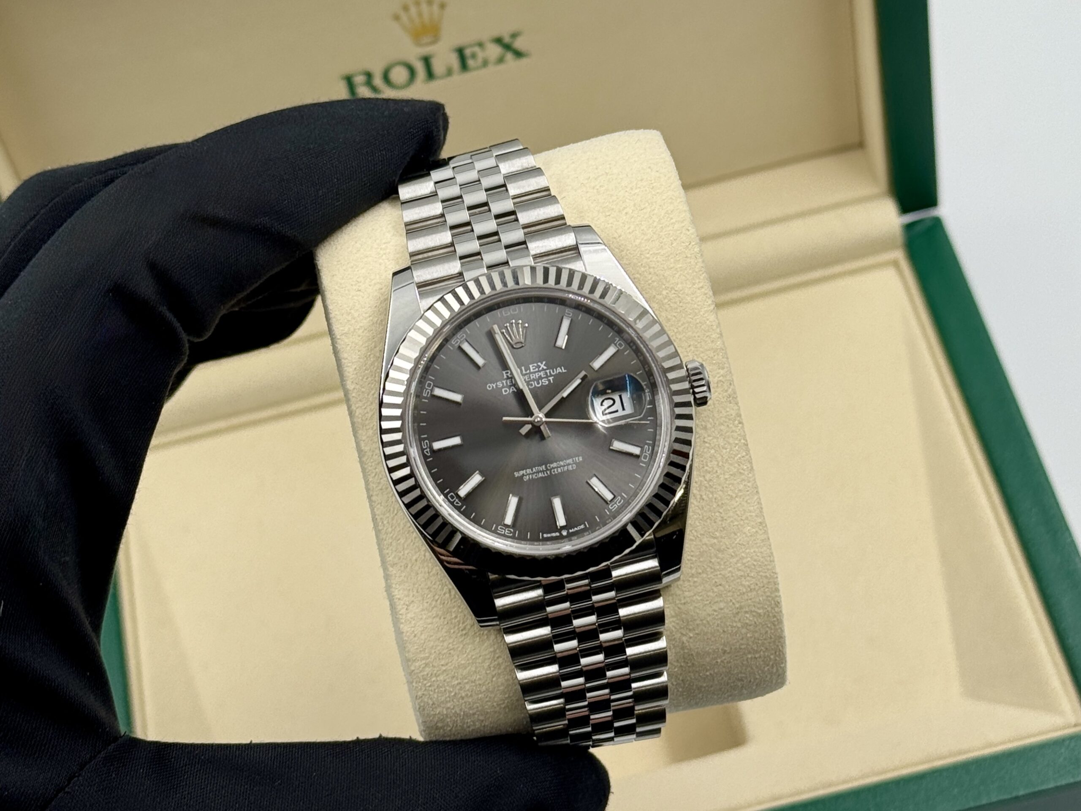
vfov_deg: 30.3
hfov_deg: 39.7
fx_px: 1499
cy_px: 406
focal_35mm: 48
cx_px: 540
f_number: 1.78
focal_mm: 6.76
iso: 64
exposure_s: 1/325
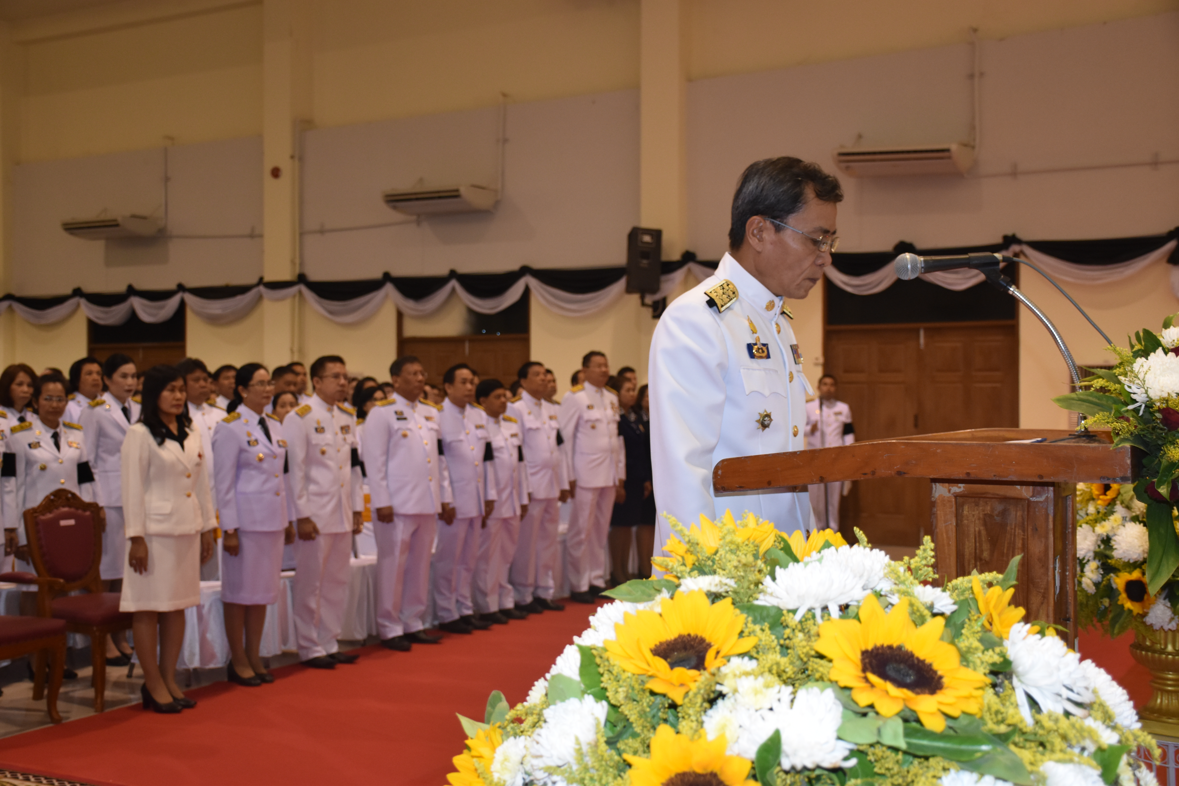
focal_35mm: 40
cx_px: 590
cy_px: 393
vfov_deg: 33.0
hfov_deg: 47.9
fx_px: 1326
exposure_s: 1/60
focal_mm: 27
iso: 1000
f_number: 4
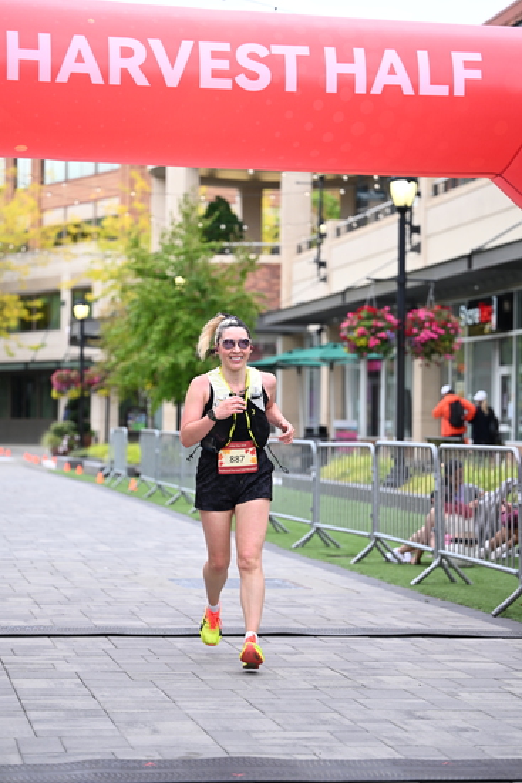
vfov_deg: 24.2
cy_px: 392
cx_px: 261
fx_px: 1826
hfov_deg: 16.3
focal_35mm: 84
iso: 640
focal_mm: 84
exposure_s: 1/1250
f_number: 2.8
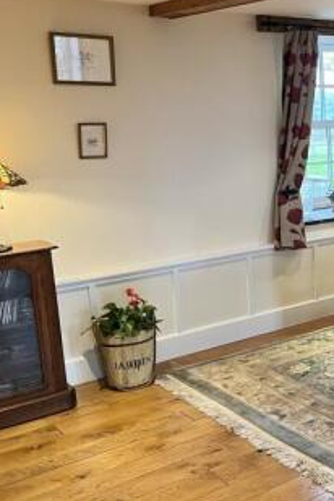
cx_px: 408
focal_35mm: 51
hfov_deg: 23.9
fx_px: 710
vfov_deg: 38.8
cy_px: 226
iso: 160
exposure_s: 1/50
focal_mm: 5.1
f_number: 1.6
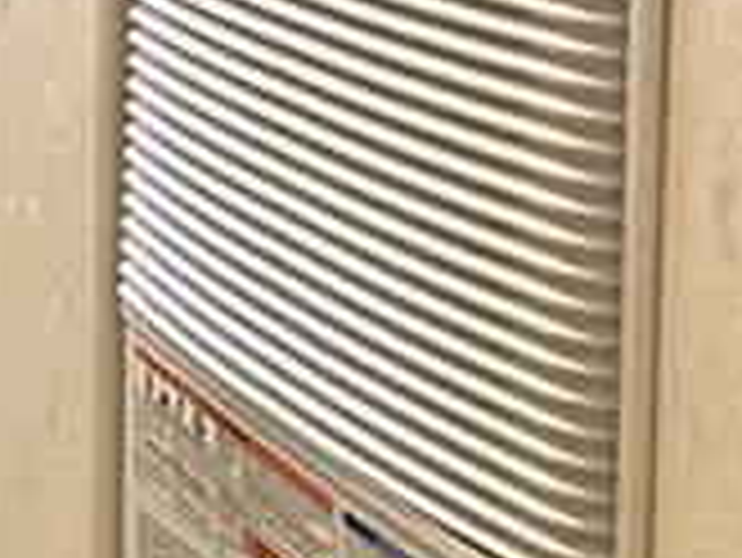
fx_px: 3196
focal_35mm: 149
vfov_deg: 9.8
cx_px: -1538
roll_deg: +3.4
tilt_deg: -7.4
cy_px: -135
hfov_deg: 9.8
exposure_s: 1/60
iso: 320
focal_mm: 6.76
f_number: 1.78
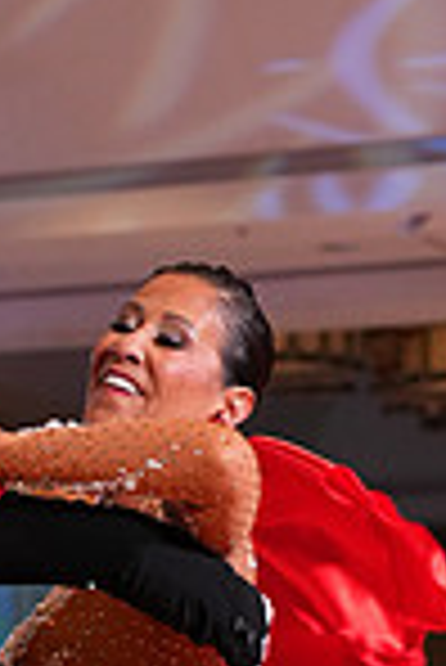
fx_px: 4431
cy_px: 896
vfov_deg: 8.5
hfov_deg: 5.8
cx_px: 43
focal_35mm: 239
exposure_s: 1/400
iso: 2000
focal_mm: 61
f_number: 4
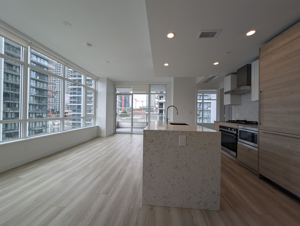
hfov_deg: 110.5
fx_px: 104
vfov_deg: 94.6
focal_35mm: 12
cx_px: 150
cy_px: 113
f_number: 1.95
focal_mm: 2.23
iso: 40
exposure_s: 1/342
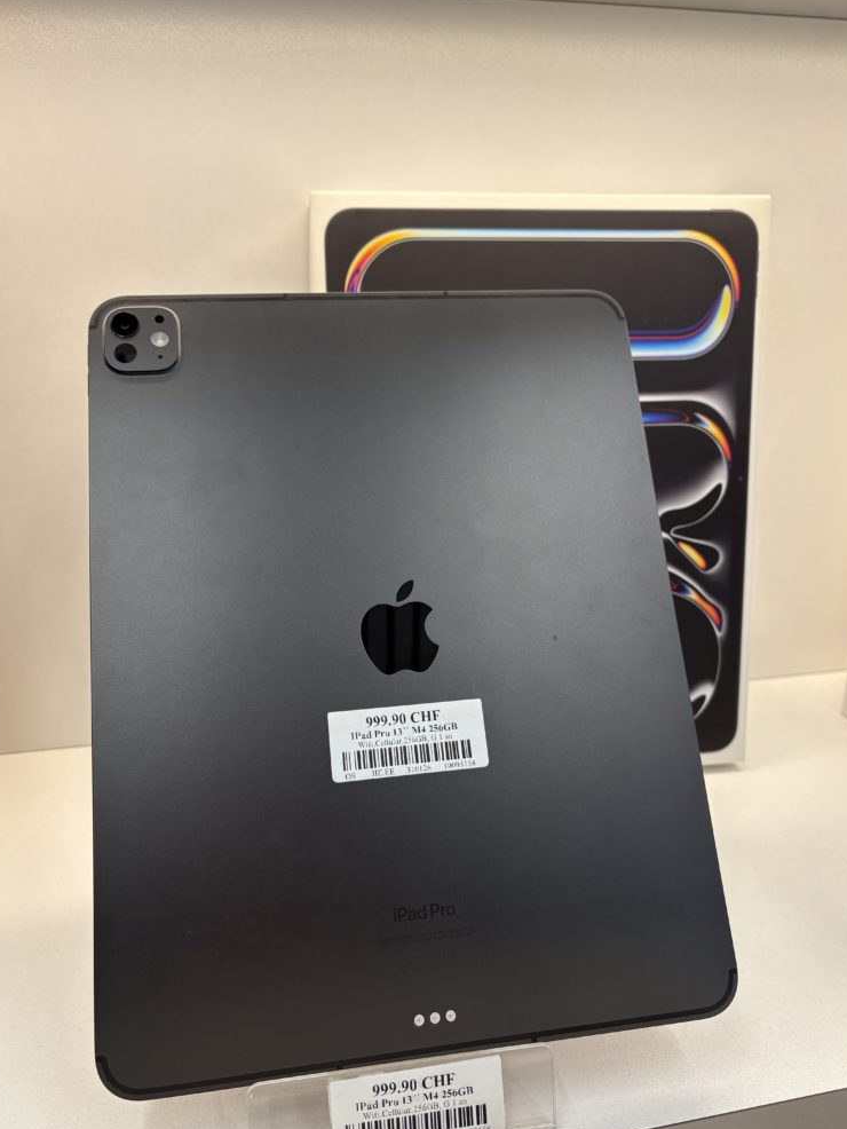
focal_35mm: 27
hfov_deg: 51.4
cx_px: 421
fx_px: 880
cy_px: 574
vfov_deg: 65.3
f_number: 1.6
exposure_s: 1/100
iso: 100
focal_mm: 5.96
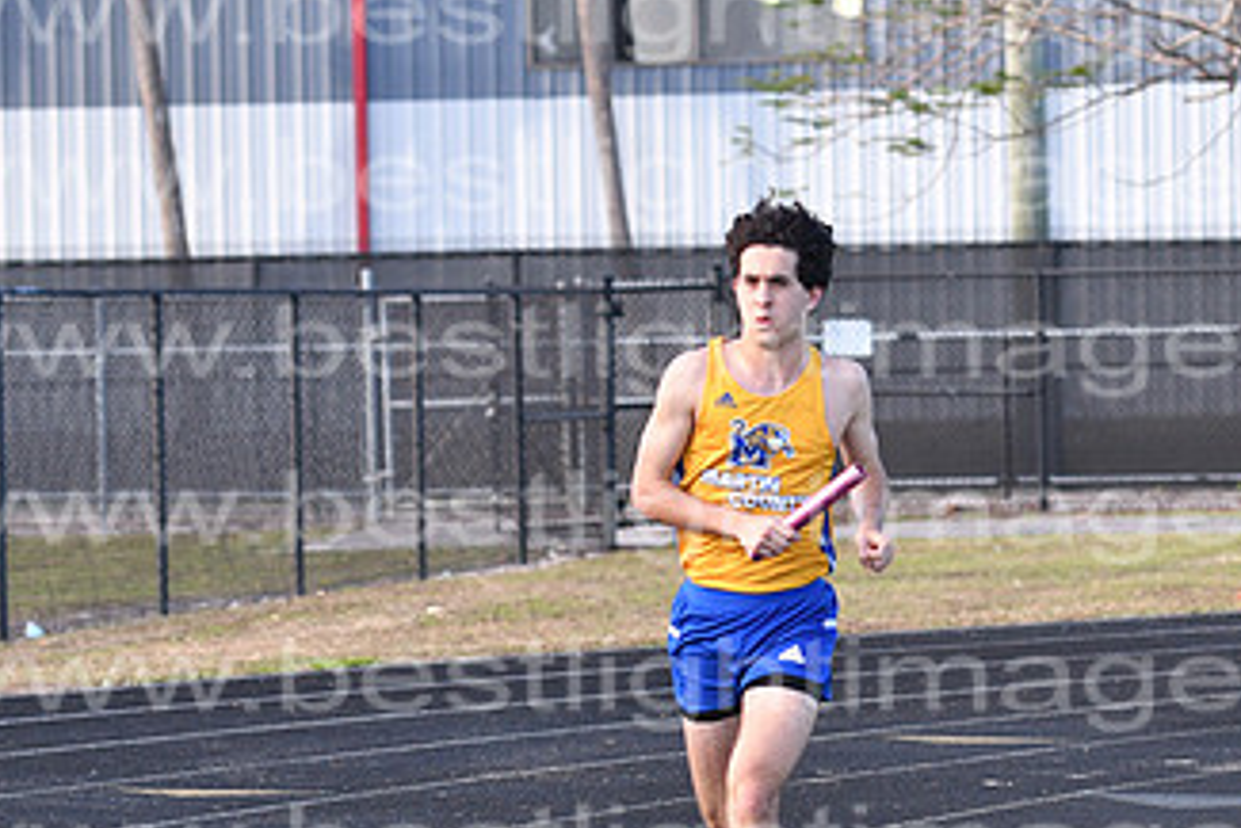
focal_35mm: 241
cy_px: 601
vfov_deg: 5.7
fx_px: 8311
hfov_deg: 8.5
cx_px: 787
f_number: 4
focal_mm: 90
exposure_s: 1/2000
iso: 1000
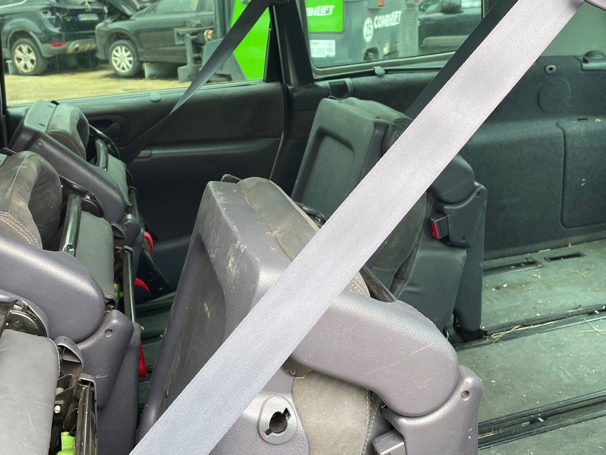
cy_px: 155
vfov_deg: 38.3
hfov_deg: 50.1
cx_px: 311
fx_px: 648
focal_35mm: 37
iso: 64
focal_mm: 4.2
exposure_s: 1/121
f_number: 1.6
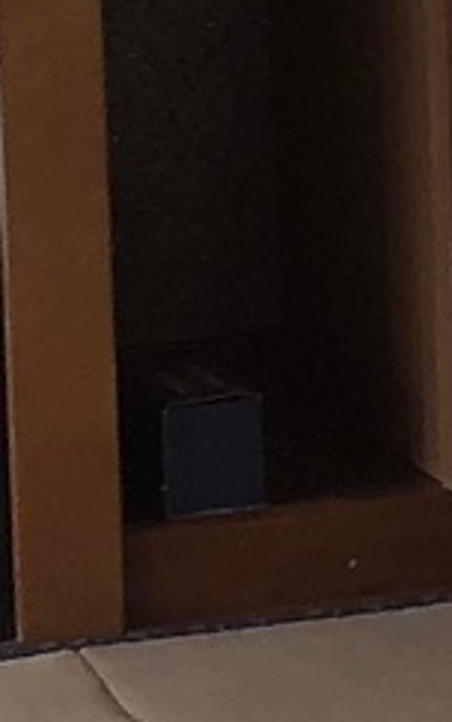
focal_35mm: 246
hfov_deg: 5.0
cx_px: 1514
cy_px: -101
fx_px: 4846
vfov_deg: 8.5
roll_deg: -0.2
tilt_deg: -7.3
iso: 80
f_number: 1.8
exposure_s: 1/15
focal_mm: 4
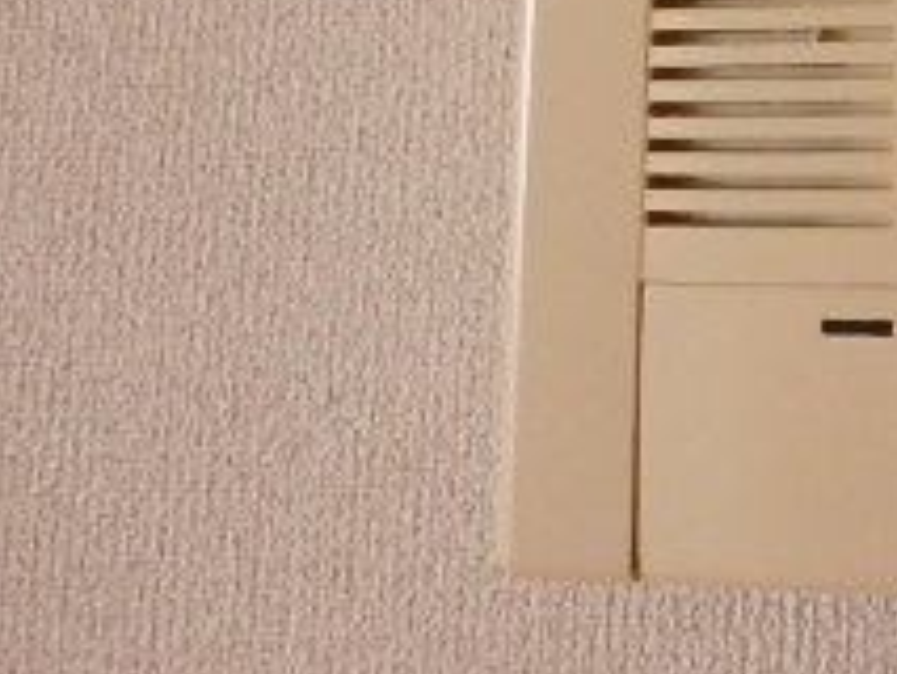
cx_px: 1192
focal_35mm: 63
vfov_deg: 21.2
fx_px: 1633
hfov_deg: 25.9
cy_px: -198
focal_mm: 3.7
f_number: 3.5
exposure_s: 1/30
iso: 640
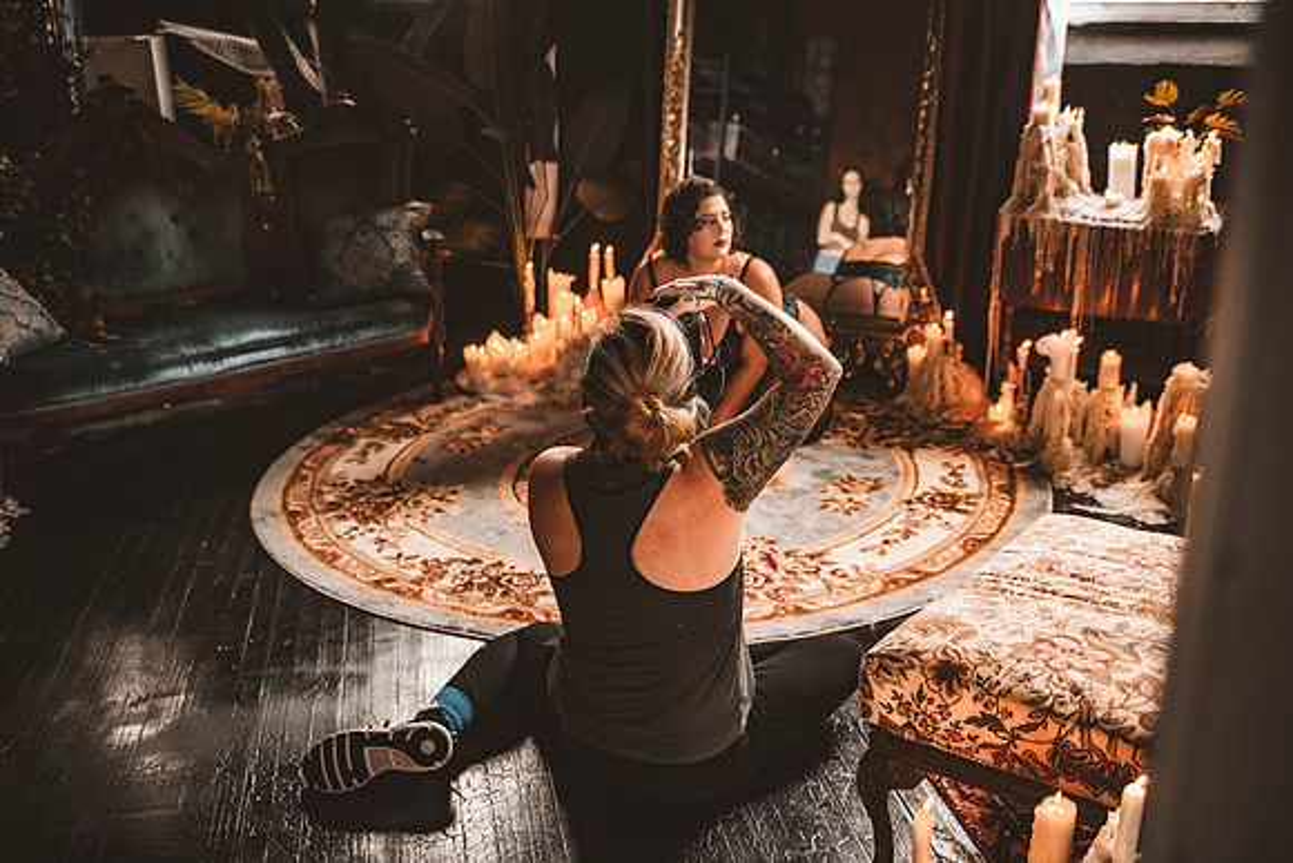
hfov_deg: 48.4
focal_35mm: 40
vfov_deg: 33.4
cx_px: 646
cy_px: 432
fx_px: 1437
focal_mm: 40
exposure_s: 1/125
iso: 800
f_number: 2.8
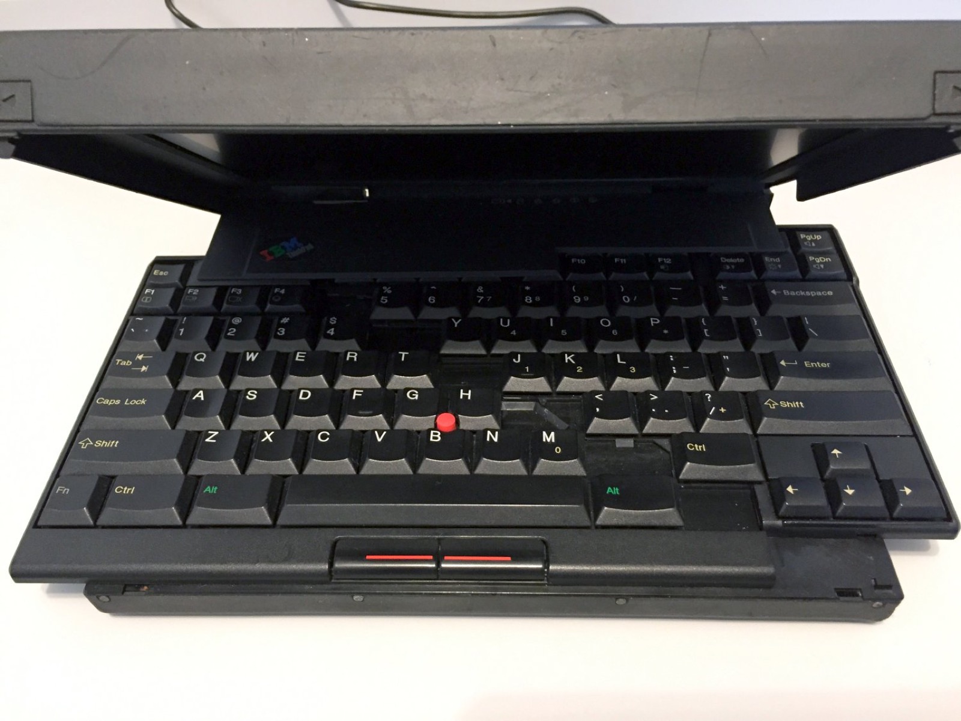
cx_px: 480
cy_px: 360
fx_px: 805
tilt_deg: -45.2
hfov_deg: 61.7
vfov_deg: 48.2
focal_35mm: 29
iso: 250
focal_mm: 4.15
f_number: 2.2
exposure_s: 1/17
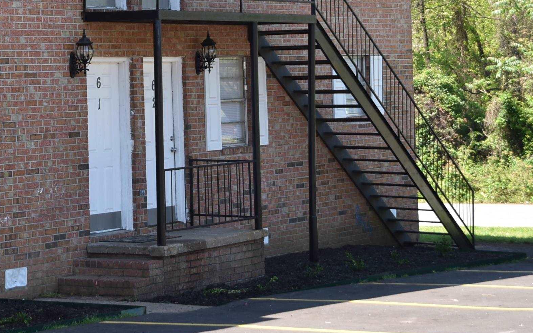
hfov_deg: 14.3
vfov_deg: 9.0
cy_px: 26
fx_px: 2106
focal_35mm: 145
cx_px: 95
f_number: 6.3
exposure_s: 1/160
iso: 100
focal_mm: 50
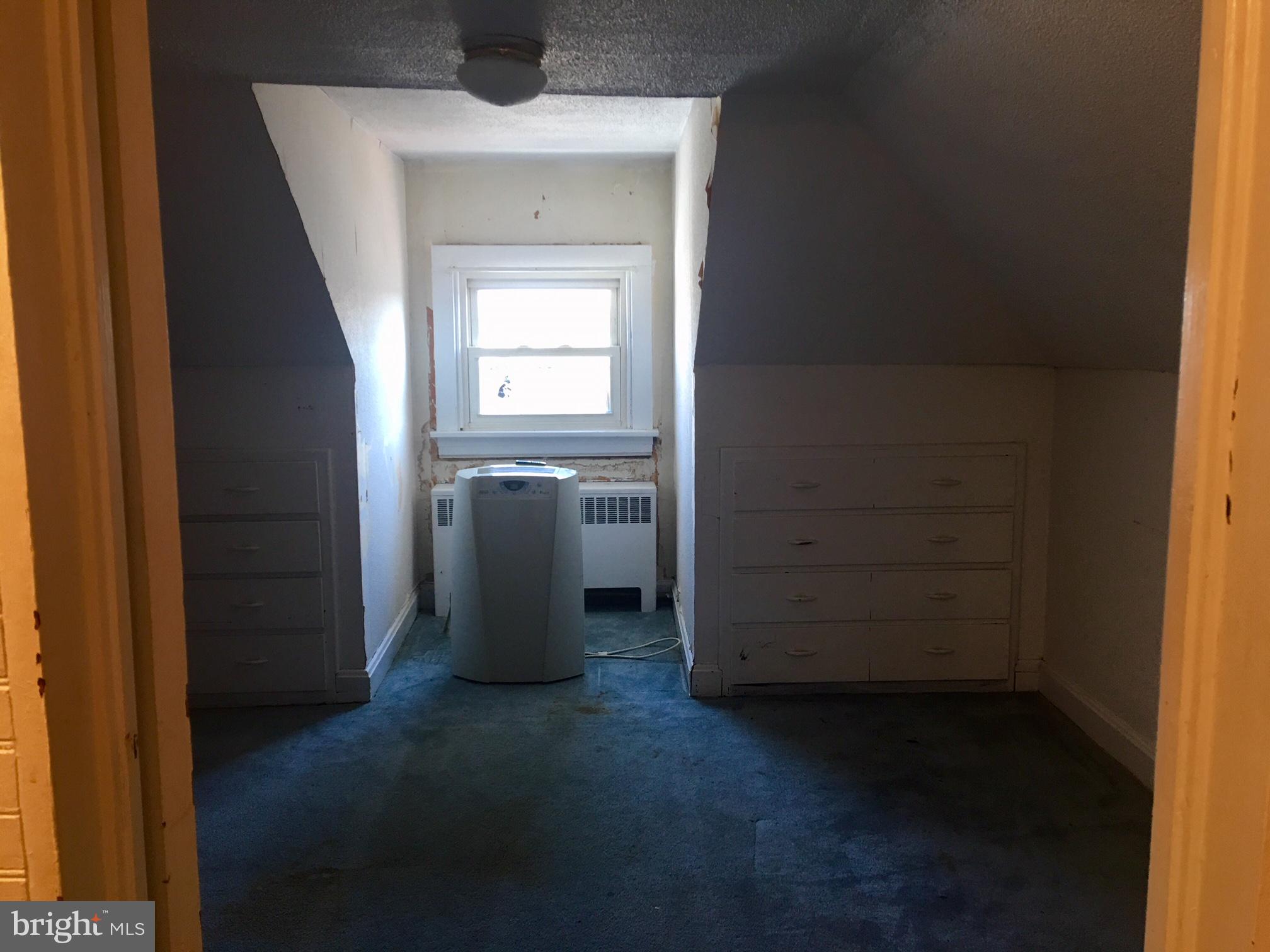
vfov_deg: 48.2
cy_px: 476
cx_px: 635
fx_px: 1064
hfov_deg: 61.7
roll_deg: -0.1
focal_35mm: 29
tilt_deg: -6.7
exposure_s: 1/15
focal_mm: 4.15
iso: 32
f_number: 2.2
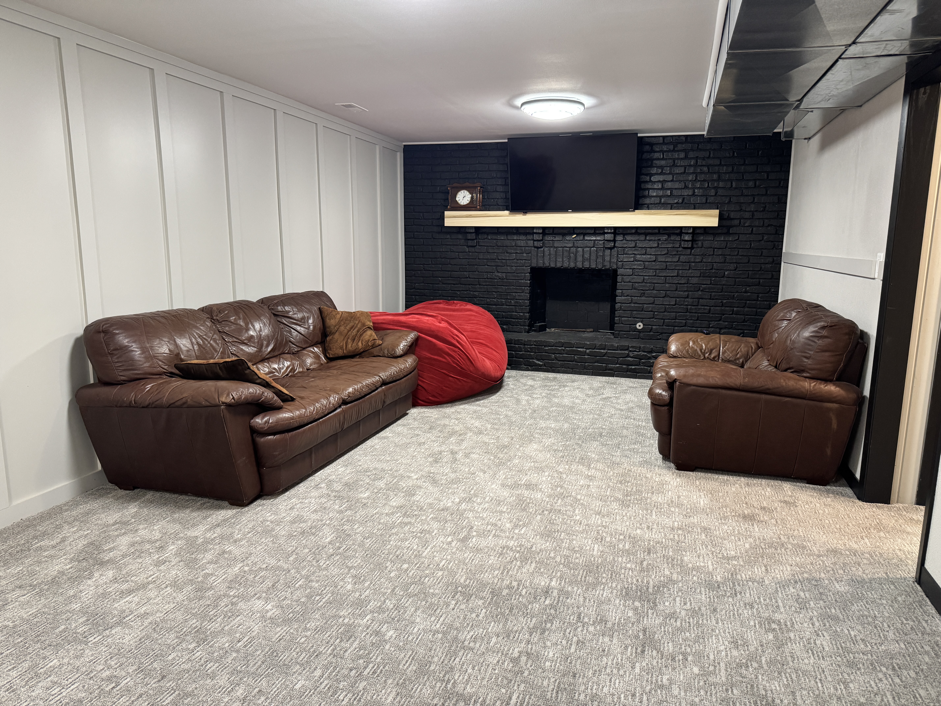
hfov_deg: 71.6
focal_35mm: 24
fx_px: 652
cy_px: 353
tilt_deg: -10.2
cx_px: 470
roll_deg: -1.2
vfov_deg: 56.8
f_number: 1.78
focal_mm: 6.76
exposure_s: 1/60
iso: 400
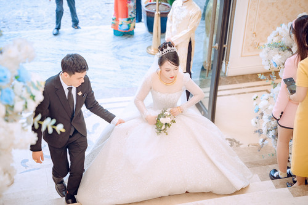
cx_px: 154
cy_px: 102
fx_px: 599
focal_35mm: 70
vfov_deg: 19.4
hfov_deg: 28.9
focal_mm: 70
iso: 640
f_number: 2.8
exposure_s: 1/160
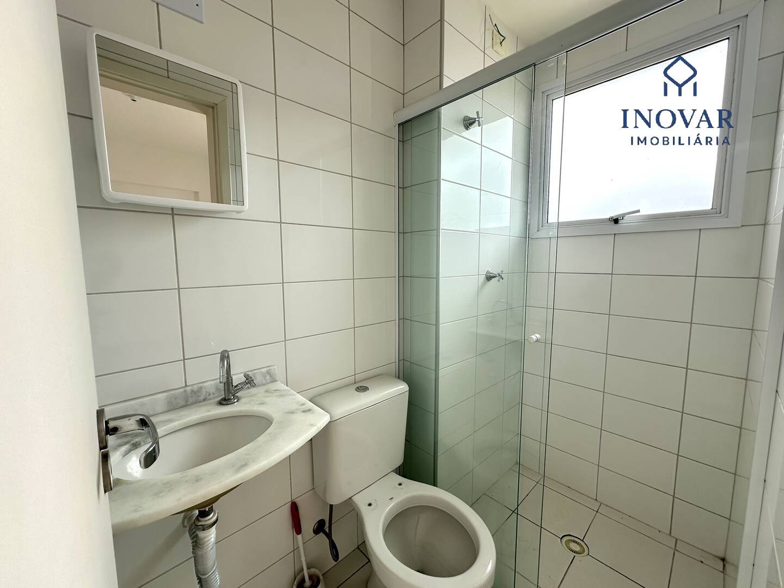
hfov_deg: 102.1
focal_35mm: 14
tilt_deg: -6.2
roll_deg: -0.1
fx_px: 317
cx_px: 392
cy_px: 294
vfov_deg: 85.7
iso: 40
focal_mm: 2.22
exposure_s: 1/287
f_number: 2.2
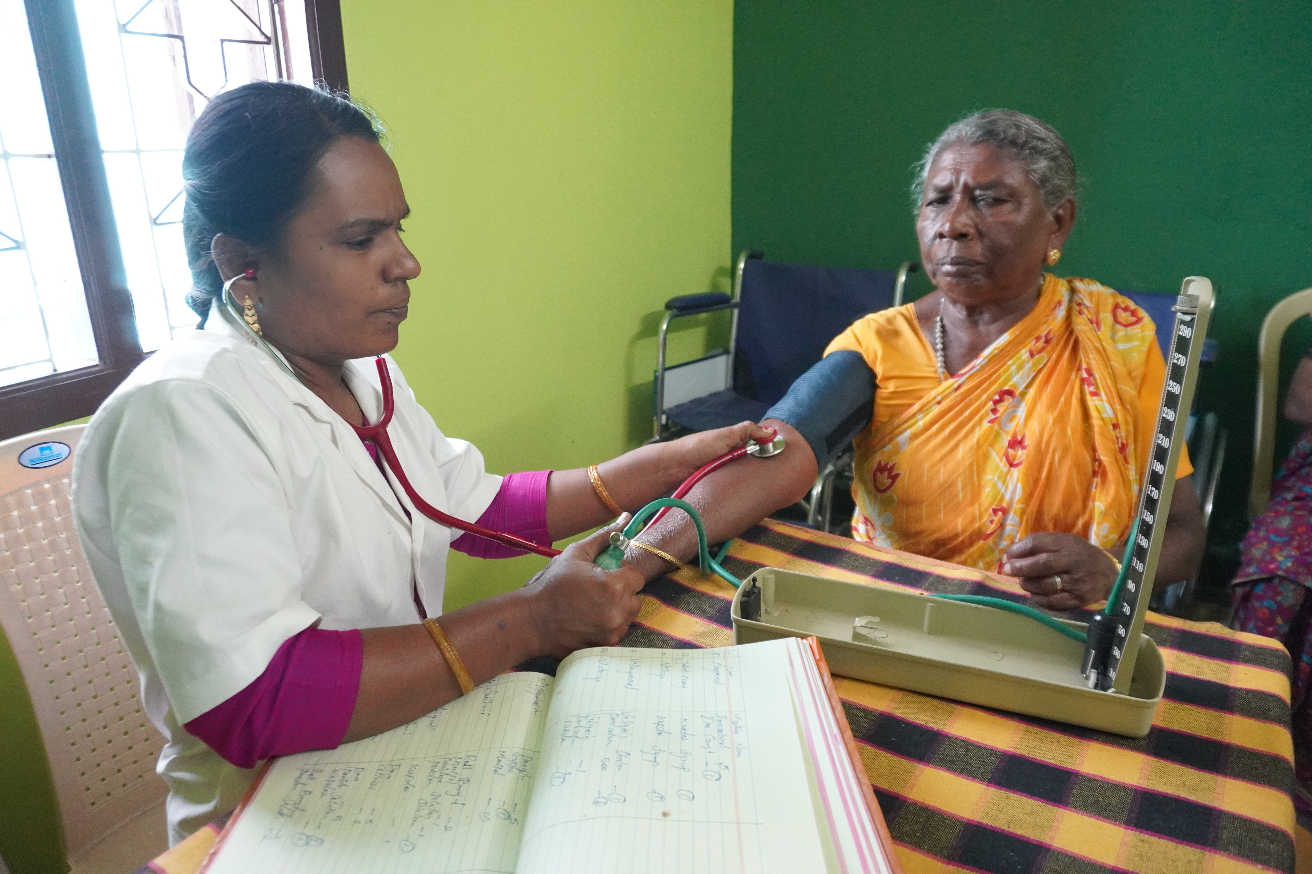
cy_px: 437
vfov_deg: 53.1
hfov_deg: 73.7
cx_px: 656
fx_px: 875
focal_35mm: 24
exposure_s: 1/160
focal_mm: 16
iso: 4000
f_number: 4
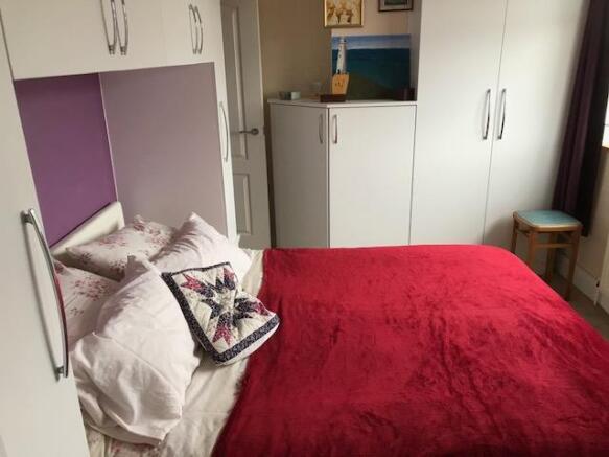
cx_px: 304
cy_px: 228
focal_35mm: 28
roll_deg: +1.6
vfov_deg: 49.7
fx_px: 493
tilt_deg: -18.9
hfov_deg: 63.5
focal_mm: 3.99
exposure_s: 1/33
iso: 32
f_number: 1.8
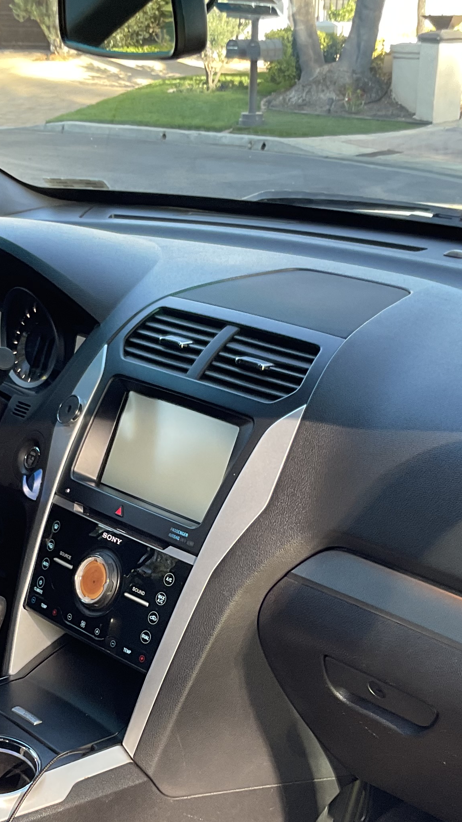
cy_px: 535
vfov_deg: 33.6
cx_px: 174
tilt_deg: -20.1
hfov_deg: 19.4
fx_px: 1350
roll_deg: -0.2
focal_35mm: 62
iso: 50
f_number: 1.8
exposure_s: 1/120
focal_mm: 3
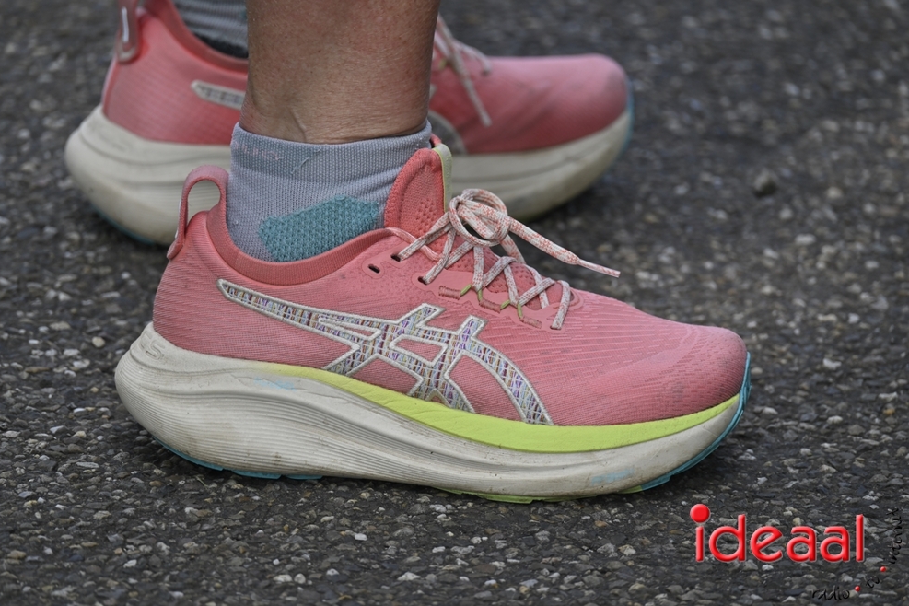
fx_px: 10150
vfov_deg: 3.4
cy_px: 303
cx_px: 454
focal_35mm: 402
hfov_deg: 5.1
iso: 140
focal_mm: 400
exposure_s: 1/200
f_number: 8
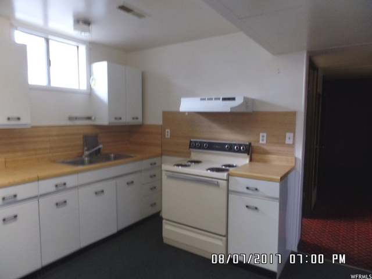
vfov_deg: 58.9
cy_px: 140
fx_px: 247
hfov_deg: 73.9
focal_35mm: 23
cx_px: 186
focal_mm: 4.1
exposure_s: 1/15
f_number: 2.8
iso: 400
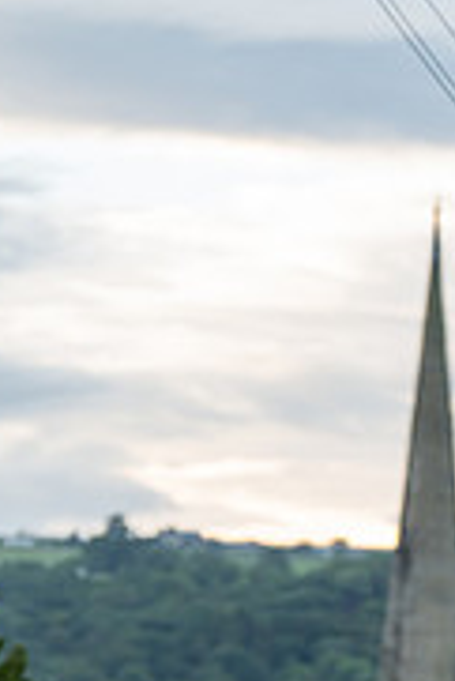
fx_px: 4882
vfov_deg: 7.9
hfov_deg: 5.3
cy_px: 798
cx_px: 447
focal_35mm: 258
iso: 800
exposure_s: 1/640
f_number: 3.2
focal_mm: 104
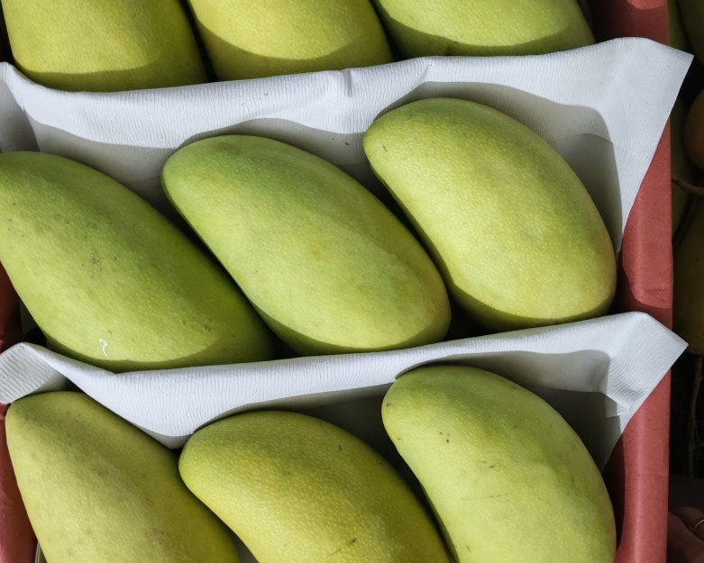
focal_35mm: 36
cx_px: 346
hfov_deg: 50.3
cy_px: 249
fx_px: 750
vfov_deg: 41.1
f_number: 1.95
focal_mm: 5.52
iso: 1250
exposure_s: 1/50
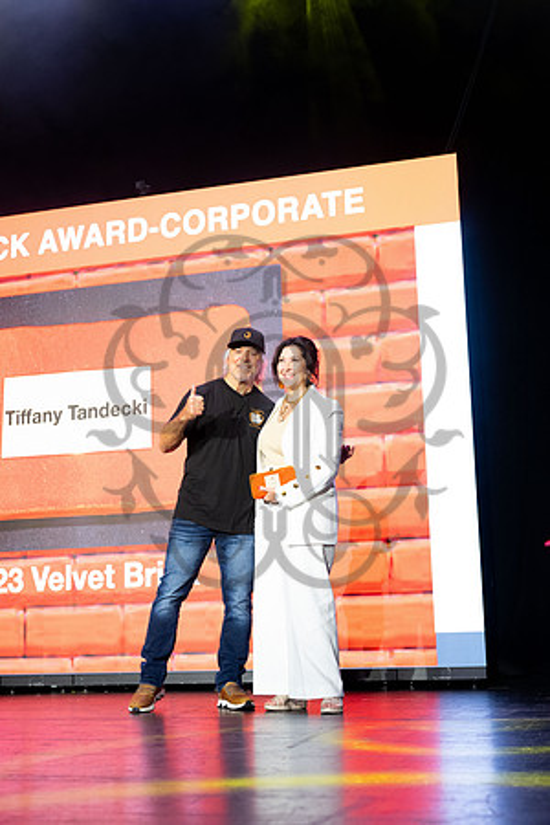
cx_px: 275
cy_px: 412
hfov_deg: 27.0
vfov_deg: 39.6
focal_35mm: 50
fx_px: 1146
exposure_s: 1/125
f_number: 3.5
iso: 1600
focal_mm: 50
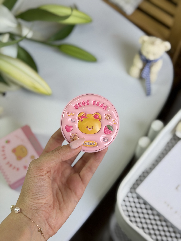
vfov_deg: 39.7
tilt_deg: -65.2
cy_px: 120
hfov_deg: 30.3
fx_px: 335
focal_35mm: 48
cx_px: 90
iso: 64
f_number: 1.78
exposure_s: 1/384
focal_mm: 6.76
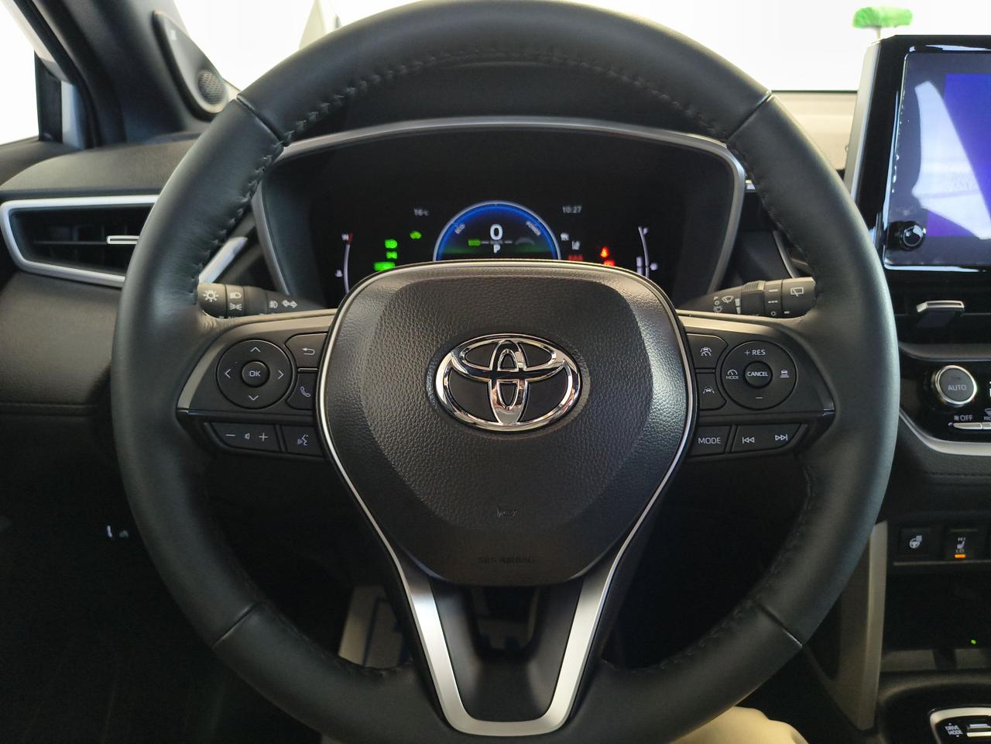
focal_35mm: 24
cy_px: 372
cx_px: 496
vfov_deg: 56.8
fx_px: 687
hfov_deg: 71.6
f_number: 1.8
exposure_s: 1/60
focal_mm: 5.56
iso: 658
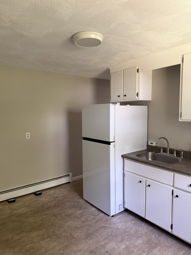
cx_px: 96
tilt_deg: -5.5
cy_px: 128
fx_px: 177
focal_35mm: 24
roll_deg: -0.3
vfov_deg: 71.6
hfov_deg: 56.8
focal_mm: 6.76
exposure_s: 1/60
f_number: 1.78
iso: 400
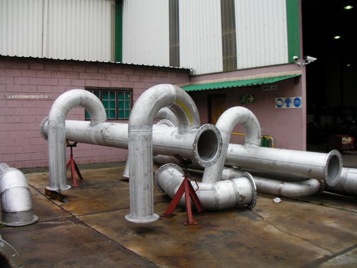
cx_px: 178
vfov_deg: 37.7
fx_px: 392
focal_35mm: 38
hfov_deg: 49.0
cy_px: 134
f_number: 3.5
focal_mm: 6.3
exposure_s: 1/153
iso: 50
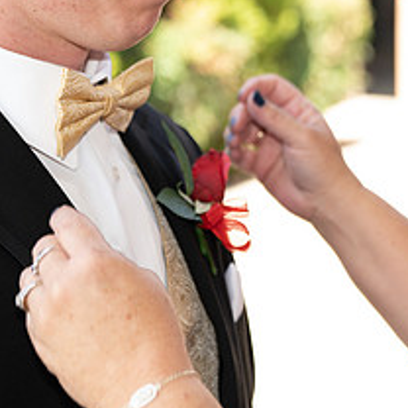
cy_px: 119
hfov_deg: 15.8
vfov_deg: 15.9
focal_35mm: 109
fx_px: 1453
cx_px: 345
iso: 160
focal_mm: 46
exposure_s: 1/200
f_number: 2.8
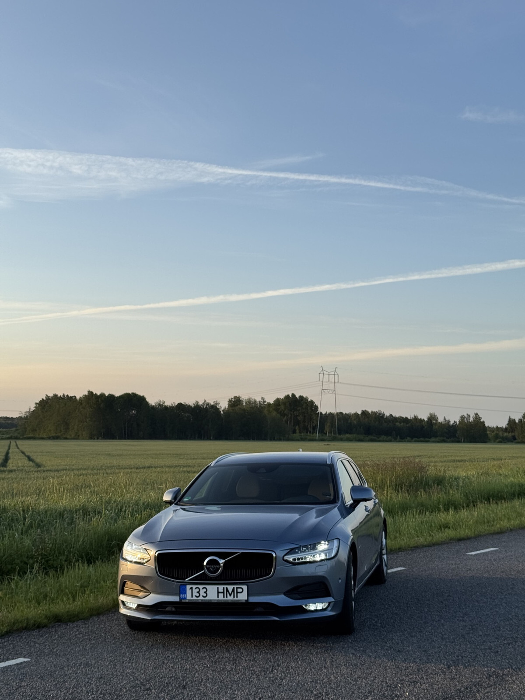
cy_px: 350
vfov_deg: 39.7
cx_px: 262
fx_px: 971
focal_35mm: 48
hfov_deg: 30.3
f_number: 1.78
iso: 64
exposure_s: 1/1560
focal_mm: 6.76
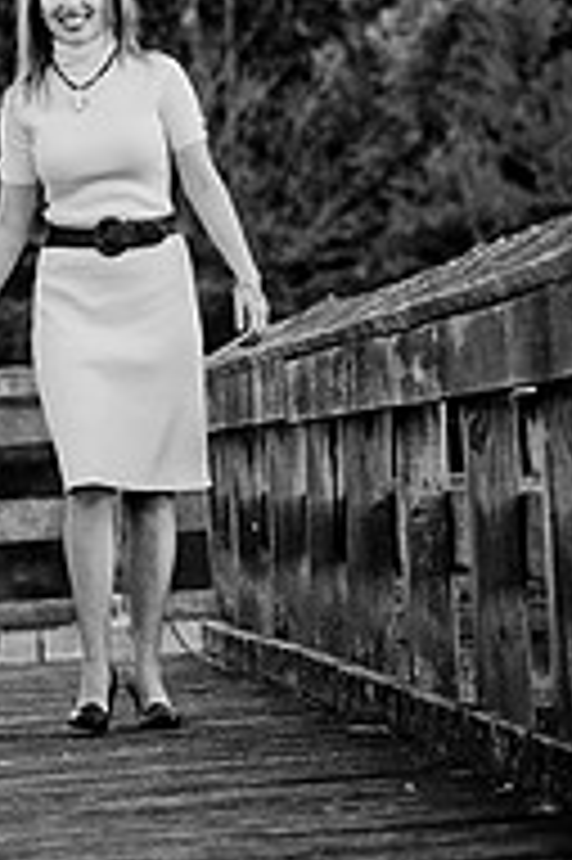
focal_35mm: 248
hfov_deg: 5.5
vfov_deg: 8.3
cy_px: 243
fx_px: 5921
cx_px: -7
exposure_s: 1/400
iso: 160
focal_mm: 70
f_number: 2.8
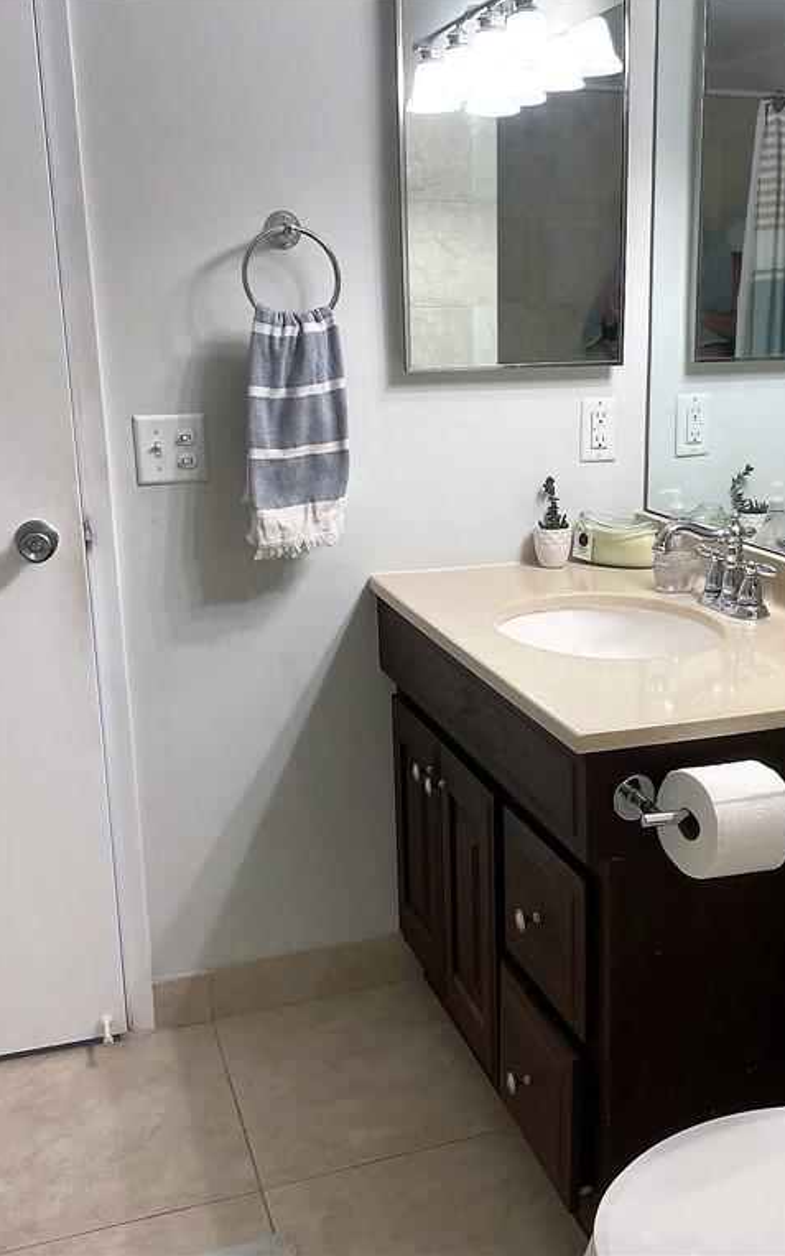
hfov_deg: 34.1
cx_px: 520
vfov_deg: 52.7
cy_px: 626
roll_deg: +0.1
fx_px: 1266
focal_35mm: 37
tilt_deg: -14.7
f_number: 1.6
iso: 100
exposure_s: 1/120
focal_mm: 4.2
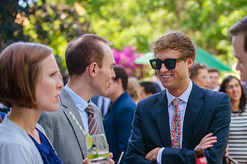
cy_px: 103
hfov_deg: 18.0
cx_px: 178
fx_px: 775
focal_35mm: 113
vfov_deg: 12.1
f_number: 2.8
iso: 400
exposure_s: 1/400
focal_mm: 70
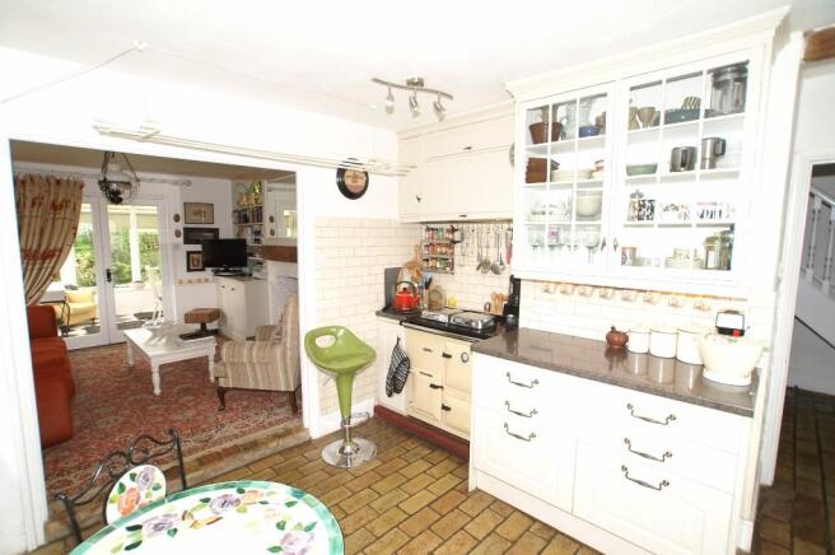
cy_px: 278
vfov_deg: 71.9
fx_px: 382
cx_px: 418
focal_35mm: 16
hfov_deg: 95.0
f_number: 4.5
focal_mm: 11
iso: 200
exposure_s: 1/60
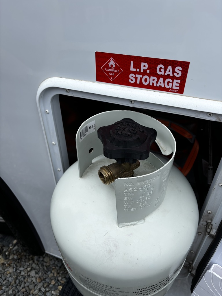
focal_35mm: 26
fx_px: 222
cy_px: 148
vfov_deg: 67.3
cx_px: 111
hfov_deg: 53.1
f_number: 1.6
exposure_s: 1/1263
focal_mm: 5.96
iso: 50
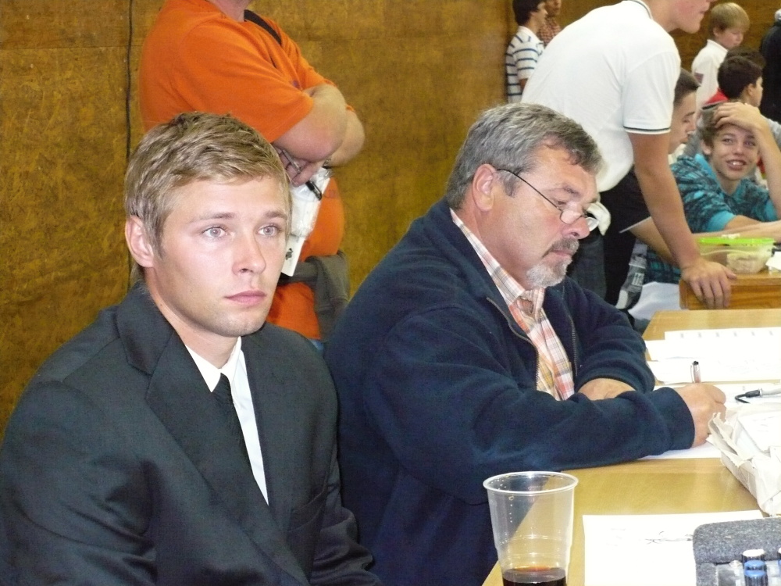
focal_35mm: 88
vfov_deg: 16.8
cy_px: 293
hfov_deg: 22.3
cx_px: 390
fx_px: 1985
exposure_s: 1/30
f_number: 3.4
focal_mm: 14.5
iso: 640
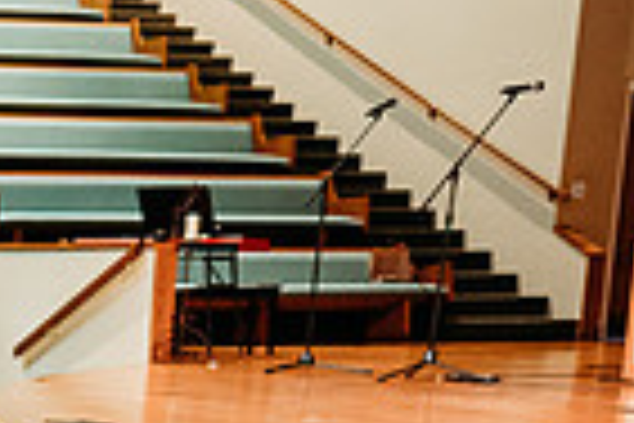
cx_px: -625
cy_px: 596
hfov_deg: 16.1
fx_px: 1743
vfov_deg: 13.2
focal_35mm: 99
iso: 2000
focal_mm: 24
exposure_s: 1/100
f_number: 1.8
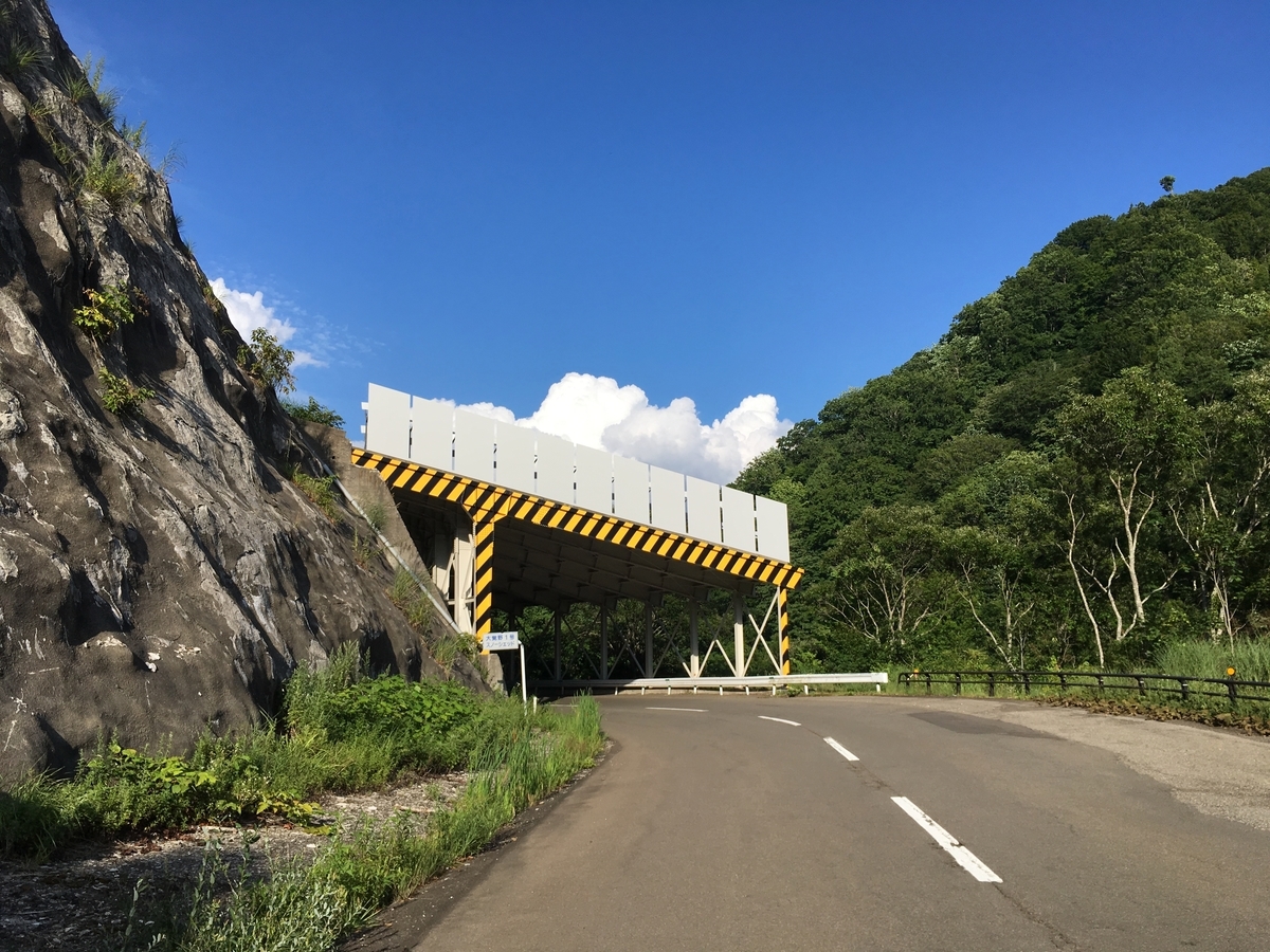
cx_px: 635
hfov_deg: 61.7
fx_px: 1064
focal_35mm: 29
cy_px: 476
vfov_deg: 48.2
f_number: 2.2
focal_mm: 4.15
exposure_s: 1/1709
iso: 25
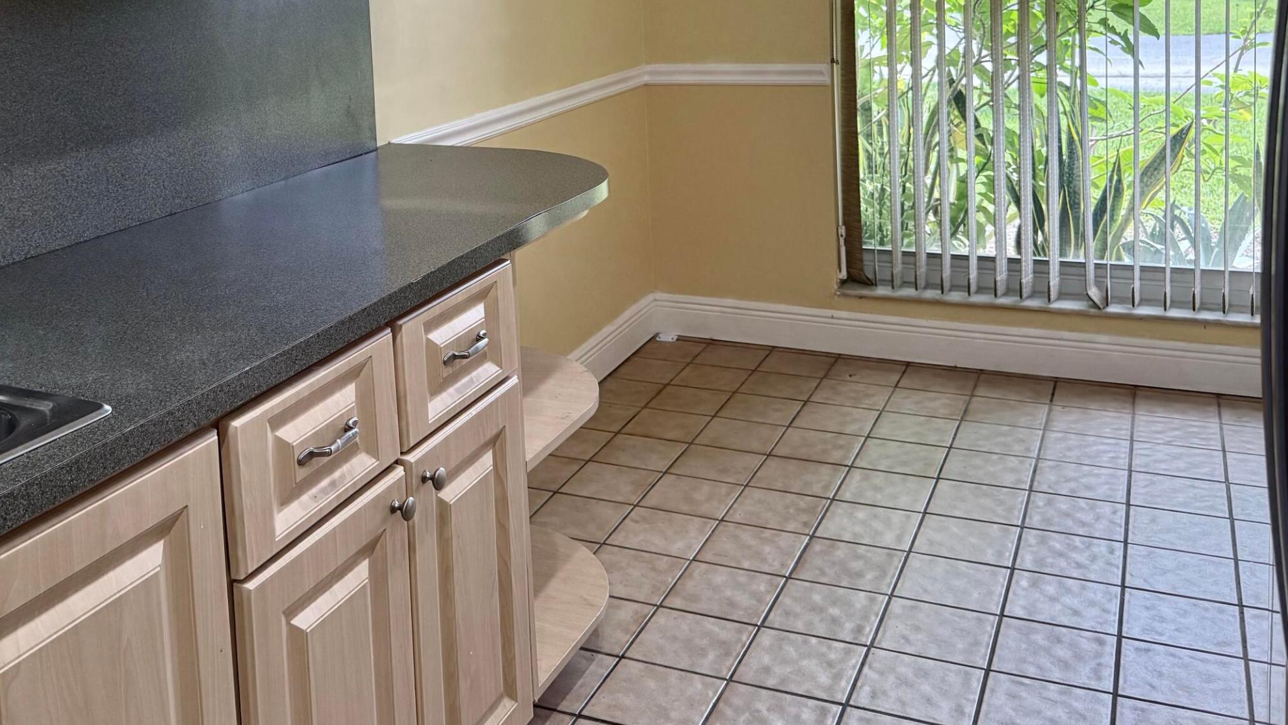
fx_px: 1298
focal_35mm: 38
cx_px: 508
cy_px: 59
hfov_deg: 52.4
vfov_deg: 29.7
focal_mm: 6.76
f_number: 1.78
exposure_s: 1/223
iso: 200
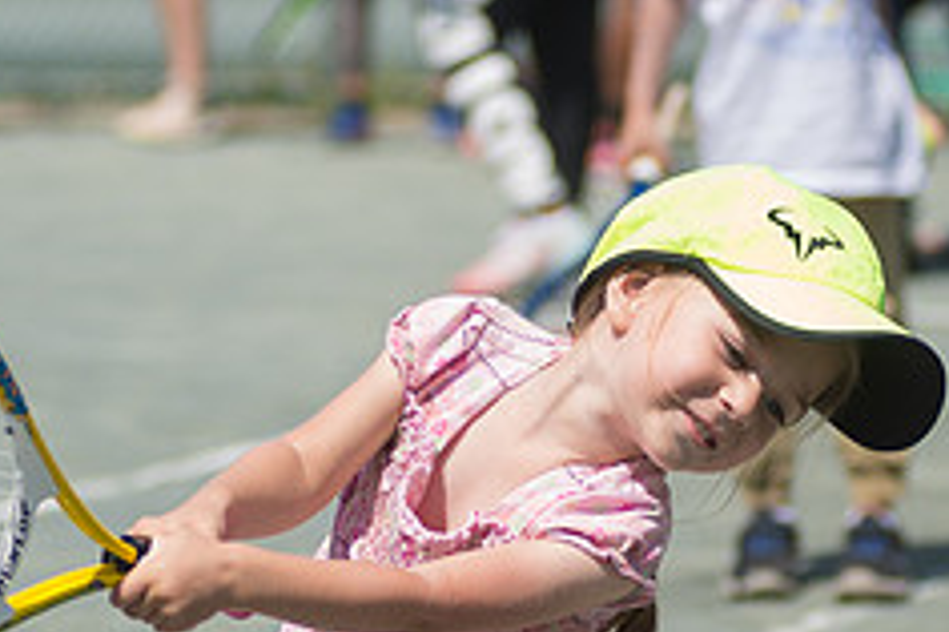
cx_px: 657
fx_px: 6322
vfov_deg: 5.7
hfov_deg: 8.6
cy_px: 731
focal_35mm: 240
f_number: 3.5
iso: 160
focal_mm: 80
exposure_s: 1/2000
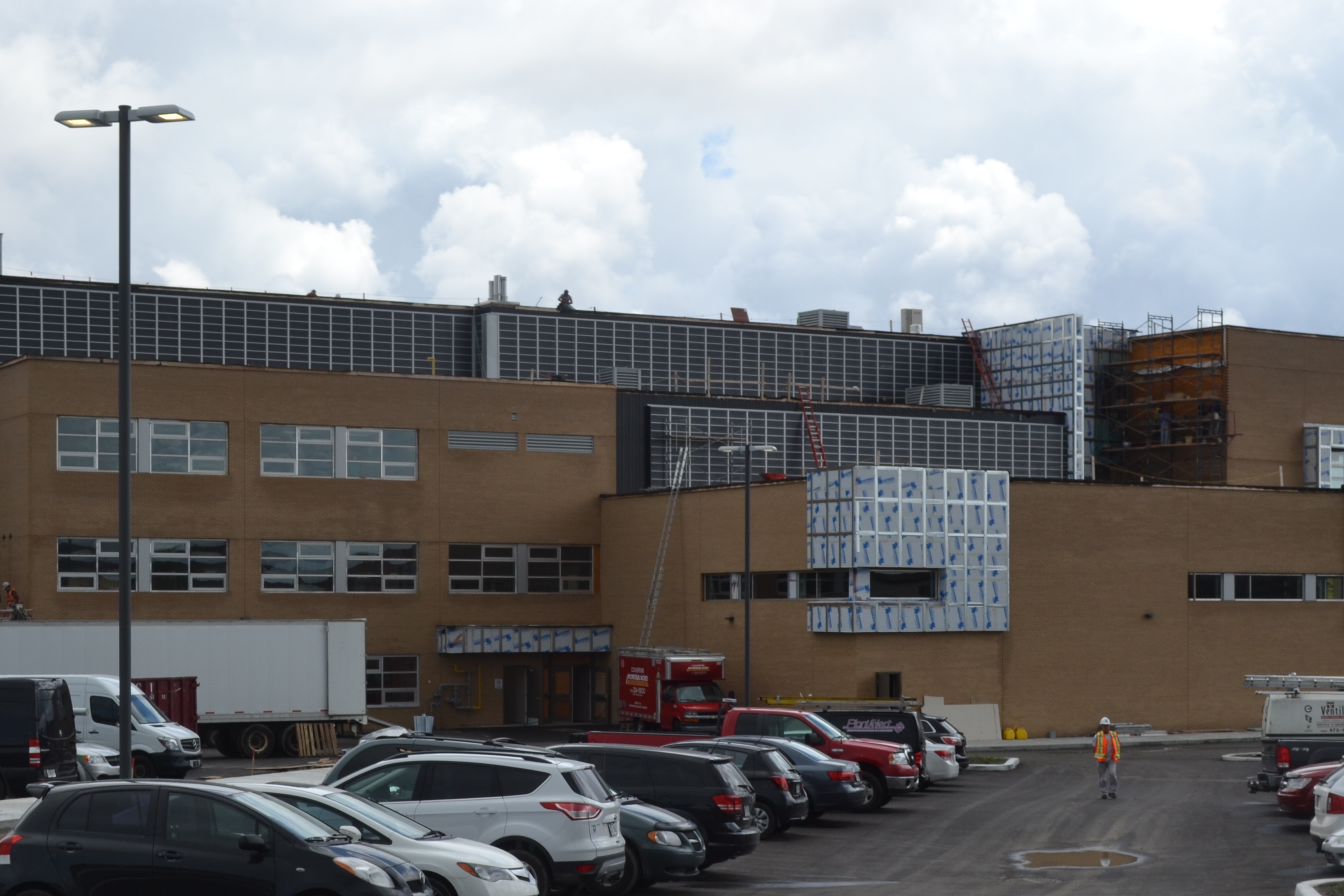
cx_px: 594
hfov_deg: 31.4
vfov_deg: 21.2
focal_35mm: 64
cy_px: 605
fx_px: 2389
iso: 100
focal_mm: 28
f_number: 8
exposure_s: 1/250
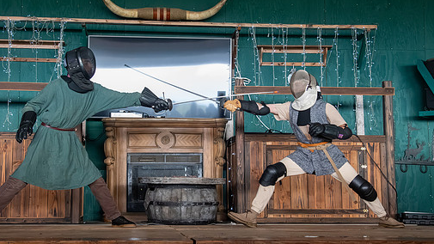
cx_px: 184
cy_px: 120
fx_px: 667
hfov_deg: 35.9
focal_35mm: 58
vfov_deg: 20.7
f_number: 5.6
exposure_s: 1/320
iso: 8000
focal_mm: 38
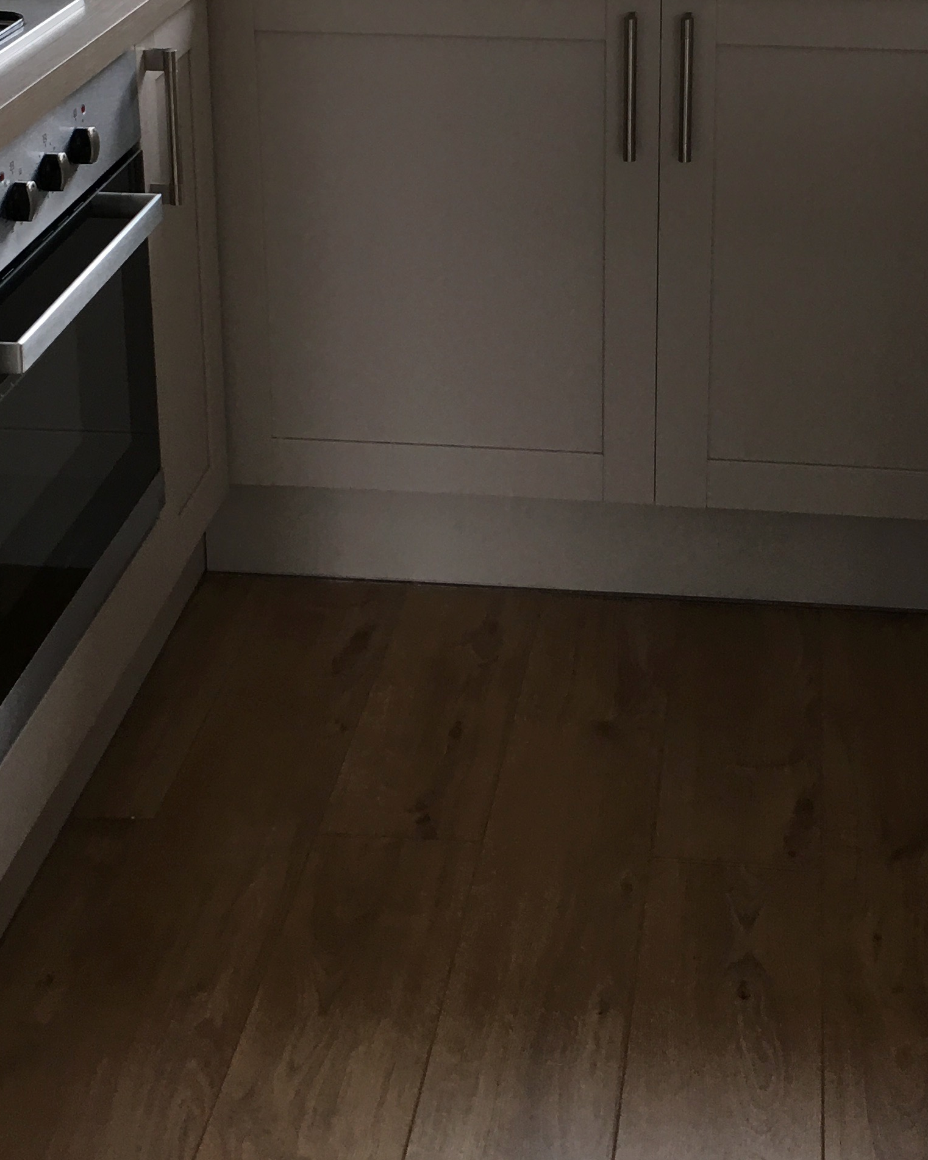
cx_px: 624
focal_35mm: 60
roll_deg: +0.8
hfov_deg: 25.3
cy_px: 84
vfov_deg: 29.9
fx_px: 2060
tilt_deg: -15.2
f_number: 2.2
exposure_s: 1/33
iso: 32
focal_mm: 4.15
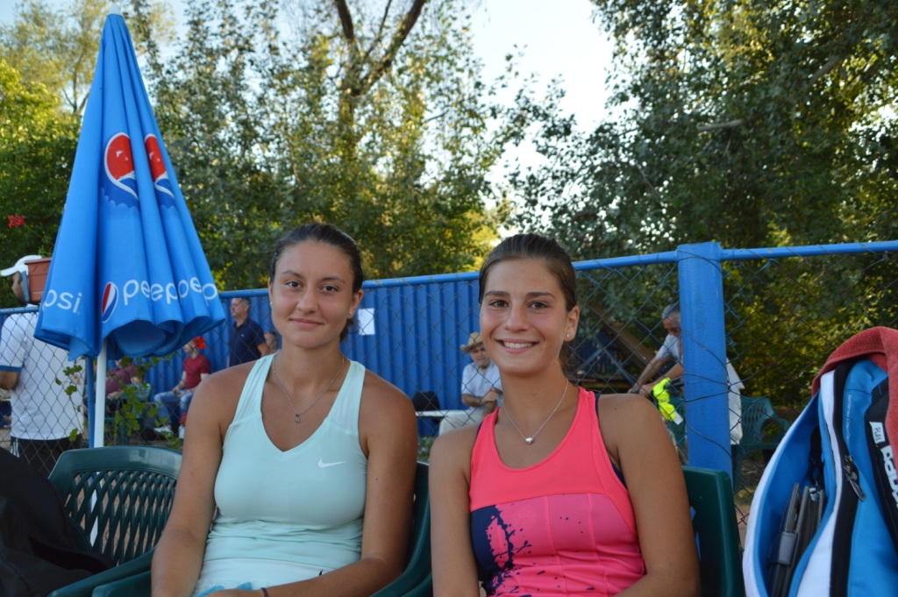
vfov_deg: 34.2
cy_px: 298
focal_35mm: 39
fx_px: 972
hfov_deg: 49.6
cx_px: 449
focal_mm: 26
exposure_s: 1/125
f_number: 5.6
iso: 320
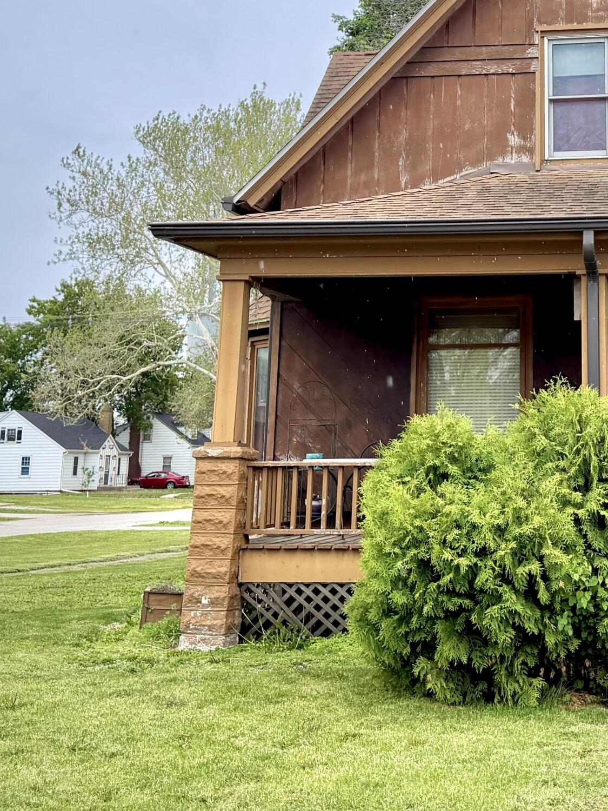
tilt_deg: +13.0
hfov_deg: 28.3
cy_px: 242
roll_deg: -0.1
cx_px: 621
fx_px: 1124
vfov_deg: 39.0
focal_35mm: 48
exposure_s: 1/967
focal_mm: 6.76
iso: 100
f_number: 1.78
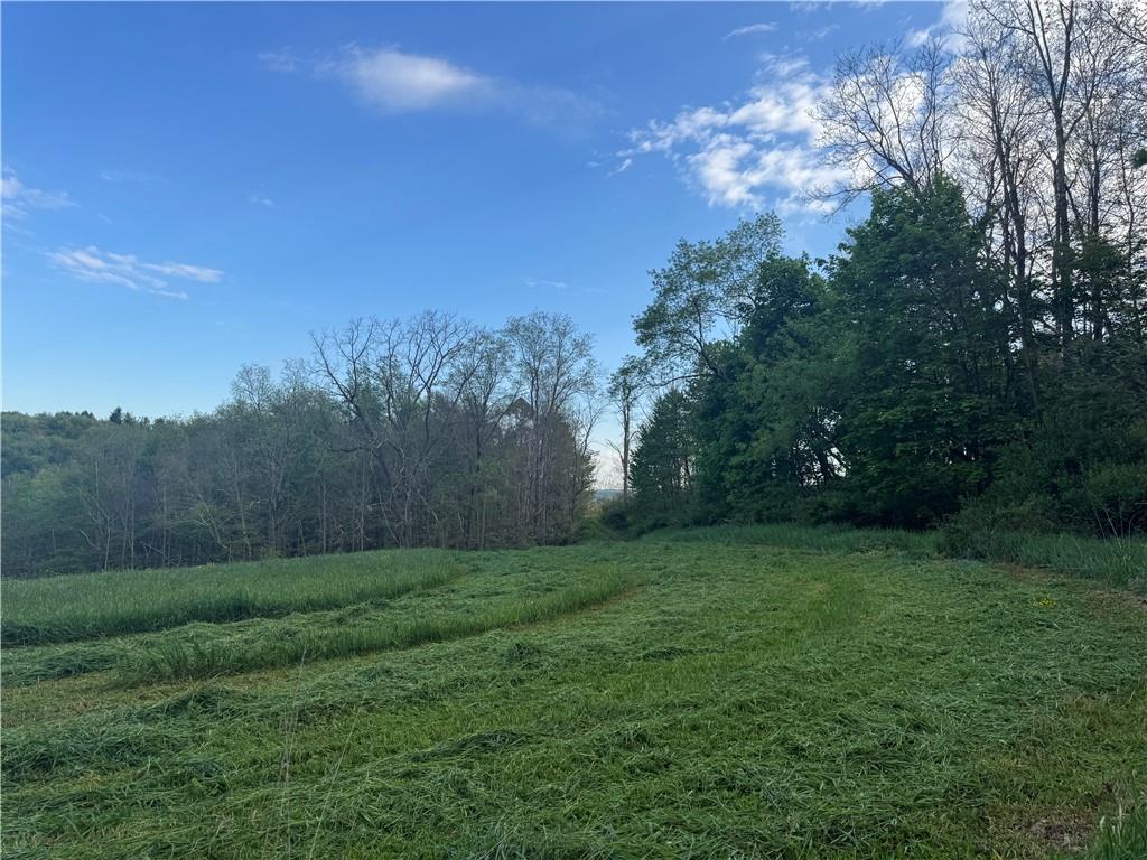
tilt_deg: +3.5
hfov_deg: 71.6
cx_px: 574
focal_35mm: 24
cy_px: 430
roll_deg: -2.0
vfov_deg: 56.8
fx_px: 795
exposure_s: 1/1869
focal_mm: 6.76
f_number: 1.78
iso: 80
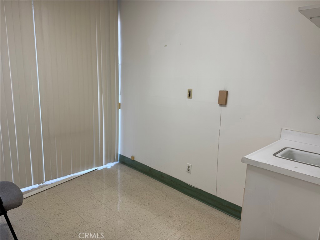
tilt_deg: -10.6
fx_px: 222
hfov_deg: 71.6
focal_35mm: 24
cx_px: 160
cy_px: 120
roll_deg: -2.2
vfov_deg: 56.8
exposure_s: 1/120
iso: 64
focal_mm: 6.76
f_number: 1.78
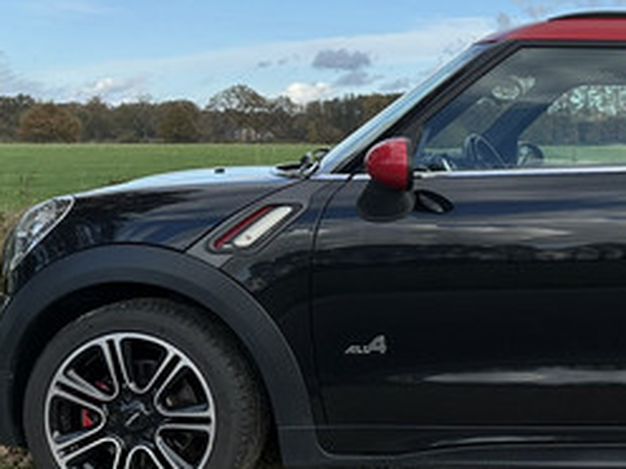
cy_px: 212
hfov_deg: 28.8
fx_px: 1121
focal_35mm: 62
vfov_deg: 23.6
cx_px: 659
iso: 80
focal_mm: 6.86
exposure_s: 1/2809
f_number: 1.78
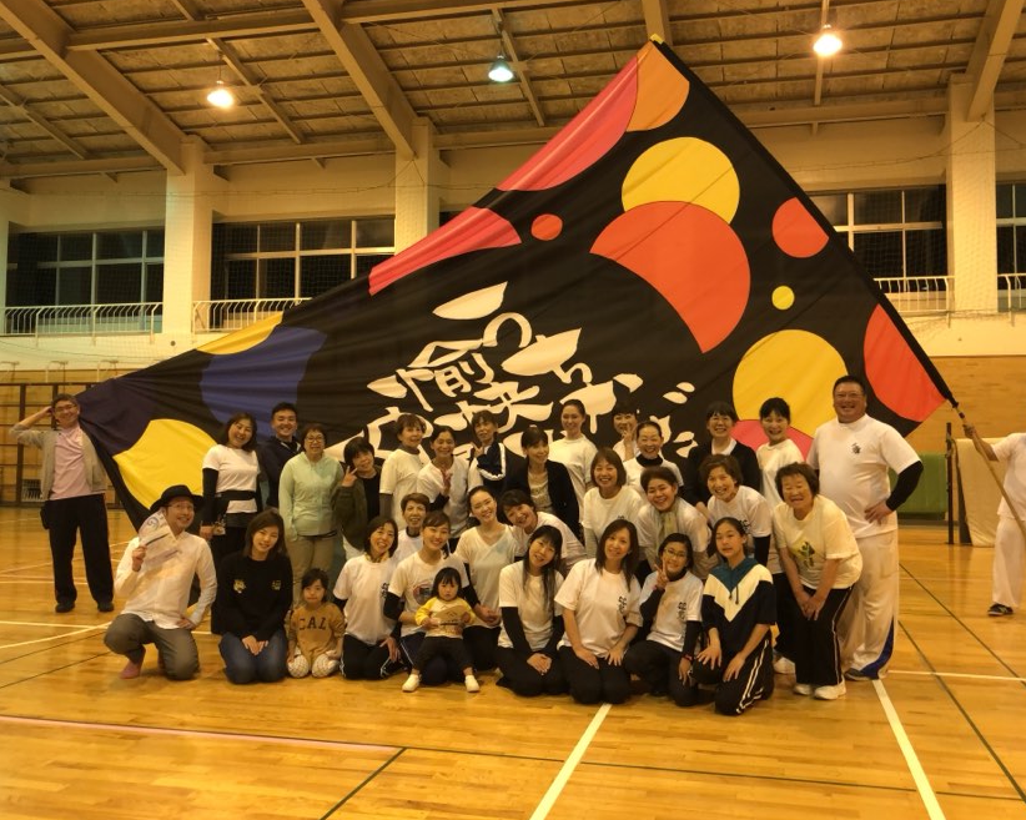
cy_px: 403
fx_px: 941
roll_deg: +0.6
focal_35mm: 31
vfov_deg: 47.1
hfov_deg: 57.1
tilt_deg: +3.1
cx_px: 559
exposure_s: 1/60
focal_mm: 3.99
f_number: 1.8
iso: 125
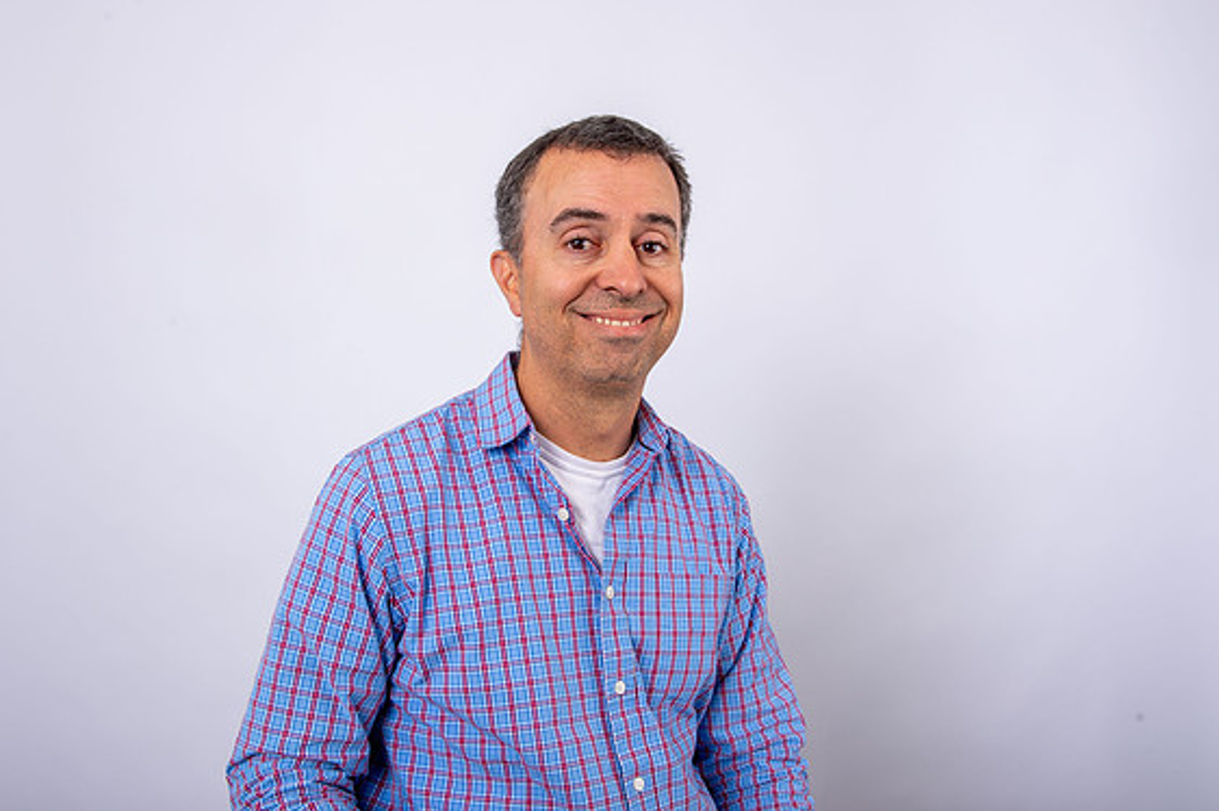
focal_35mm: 33
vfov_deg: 39.9
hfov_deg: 57.2
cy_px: 395
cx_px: 594
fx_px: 1117
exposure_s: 1/250
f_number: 9
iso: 125
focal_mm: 32
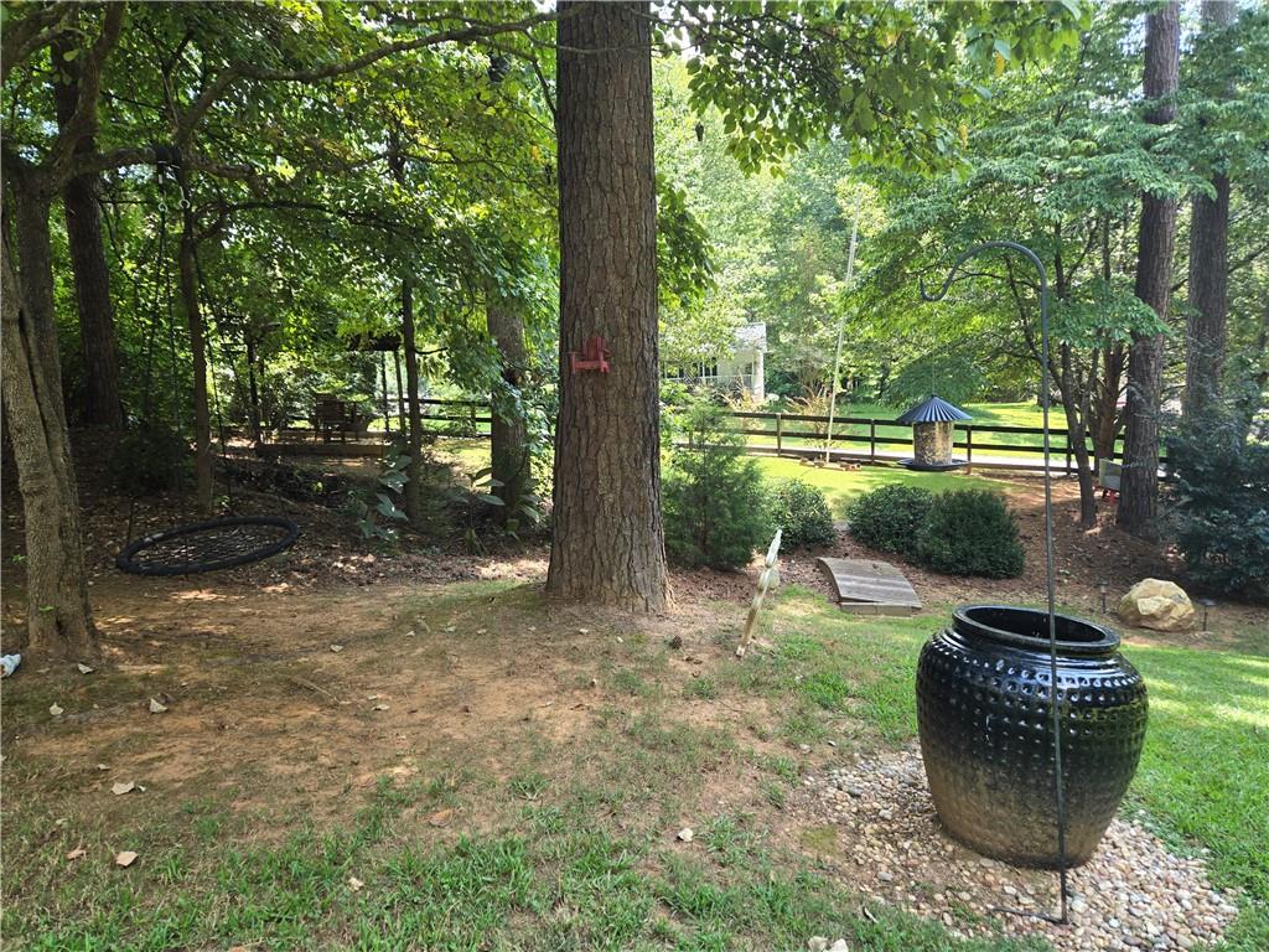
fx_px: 843
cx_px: 634
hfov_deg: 73.9
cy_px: 476
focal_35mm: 23
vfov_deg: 58.9
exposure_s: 1/180
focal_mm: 5.4
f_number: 1.8
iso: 40
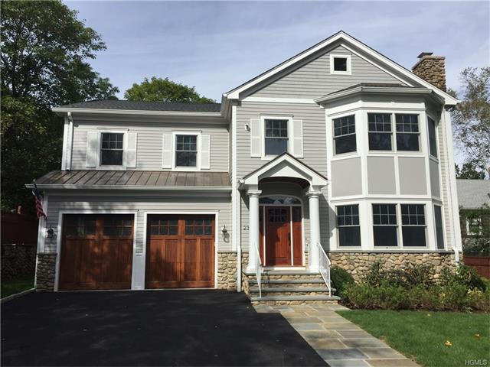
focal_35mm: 29
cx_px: 245
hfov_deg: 61.7
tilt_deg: +9.1
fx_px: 411
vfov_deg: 48.2
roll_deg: -0.8
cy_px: 184
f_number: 2.2
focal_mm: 4.15
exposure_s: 1/2825
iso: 32
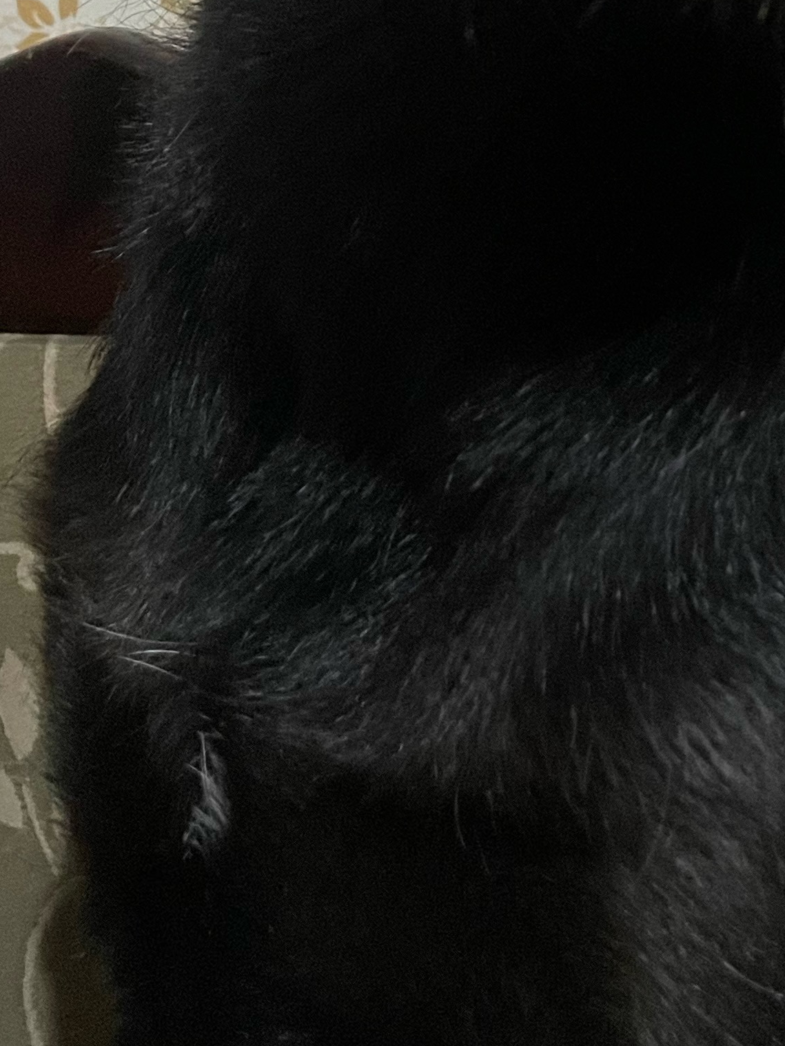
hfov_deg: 20.3
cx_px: 862
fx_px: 2087
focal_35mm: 69
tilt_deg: -9.7
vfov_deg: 26.1
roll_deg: +0.9
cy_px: -85
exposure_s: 1/40
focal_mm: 4.2
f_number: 1.6
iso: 400
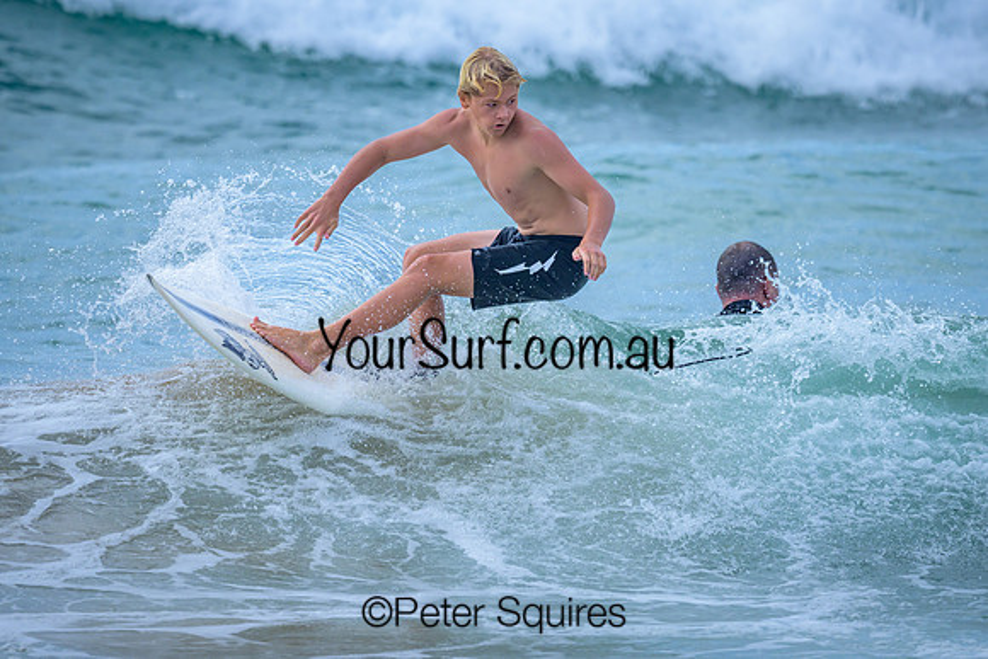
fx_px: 26353
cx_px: 542
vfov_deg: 1.4
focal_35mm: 960
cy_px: 277
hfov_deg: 2.1
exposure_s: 1/3200
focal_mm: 800
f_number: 6.3
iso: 560
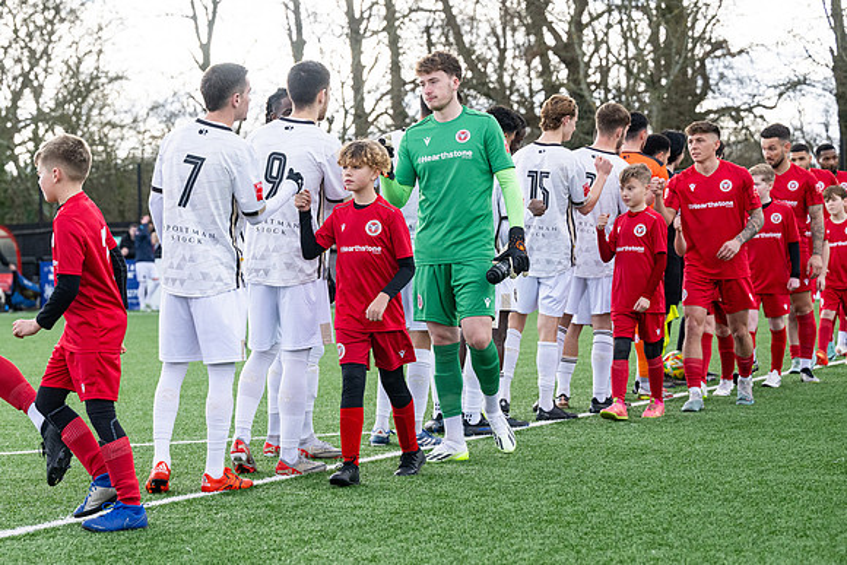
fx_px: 2306
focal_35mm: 98
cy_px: 294
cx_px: 301
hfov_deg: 20.8
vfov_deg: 14.0
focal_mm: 76
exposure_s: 1/2000
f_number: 4
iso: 800
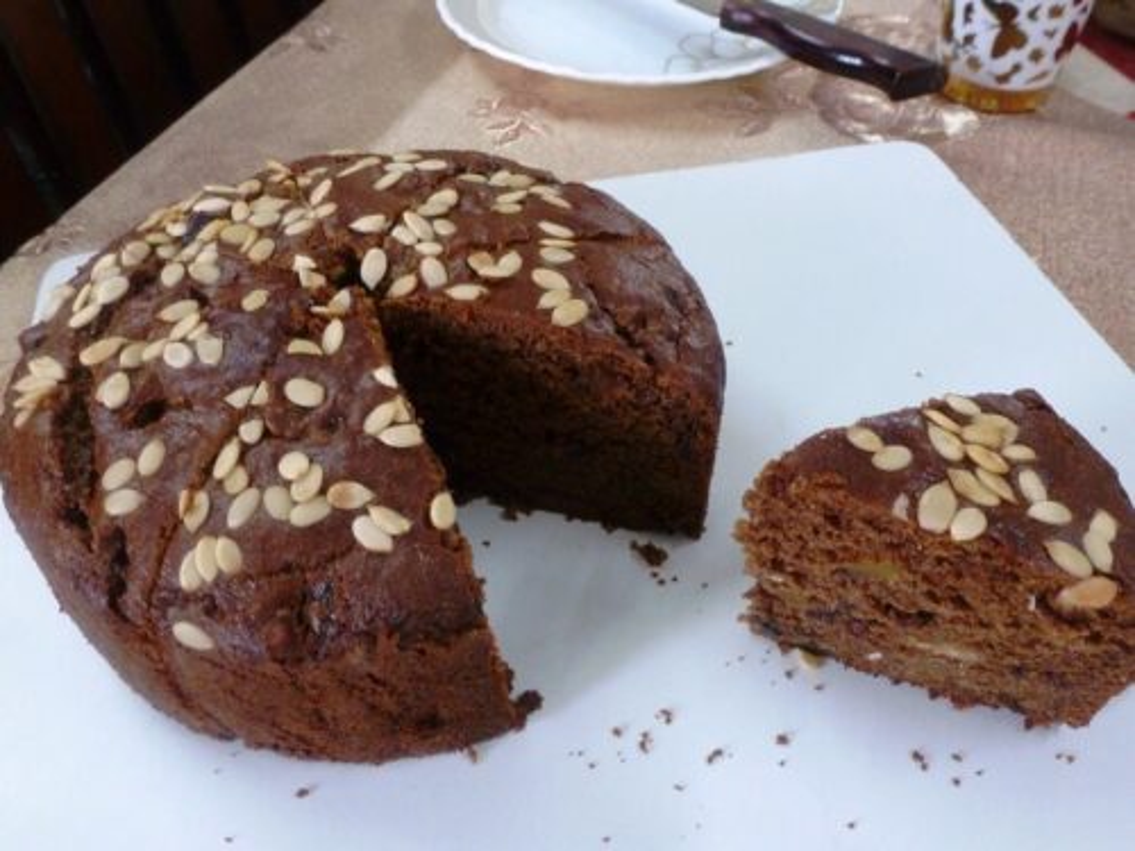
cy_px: 426
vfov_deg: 56.8
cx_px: 568
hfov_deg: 71.6
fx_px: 787
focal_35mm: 24
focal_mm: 4.3
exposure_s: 1/25
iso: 400
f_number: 3.3
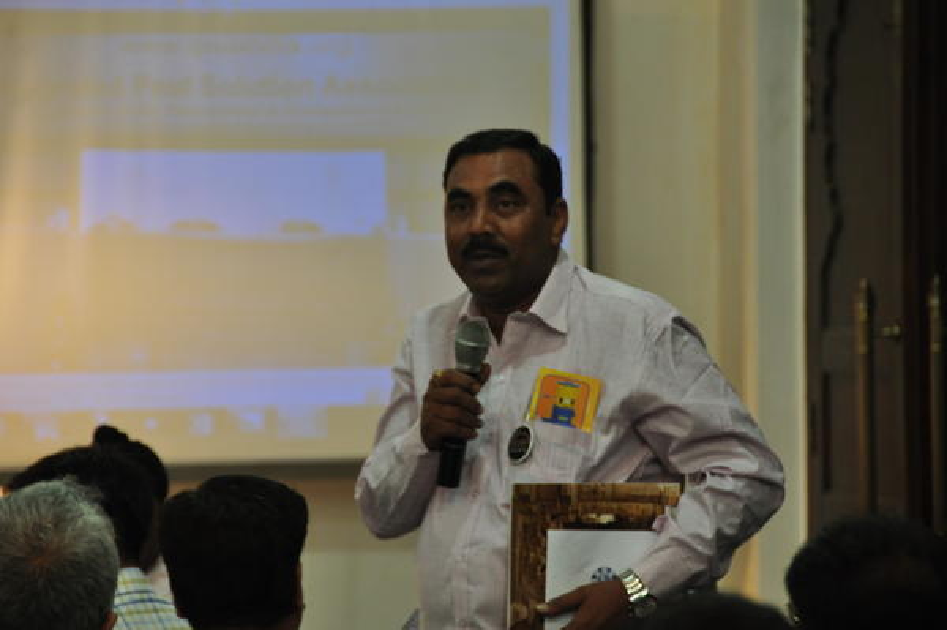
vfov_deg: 6.8
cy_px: 315
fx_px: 5322
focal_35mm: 202
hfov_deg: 10.2
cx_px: 474
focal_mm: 135
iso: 800
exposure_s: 1/40
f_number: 5.6
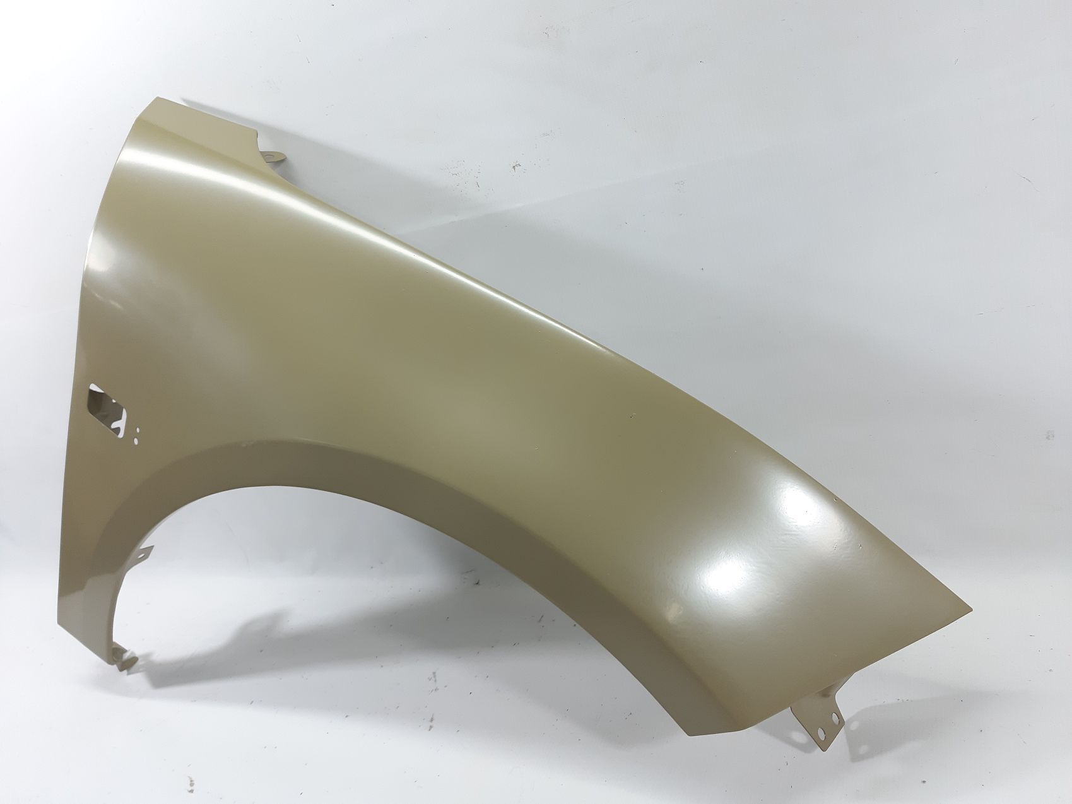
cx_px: 536
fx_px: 836
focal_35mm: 27
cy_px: 402
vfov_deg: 51.3
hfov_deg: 65.3
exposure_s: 1/50
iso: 64
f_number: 1.7
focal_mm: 3.93
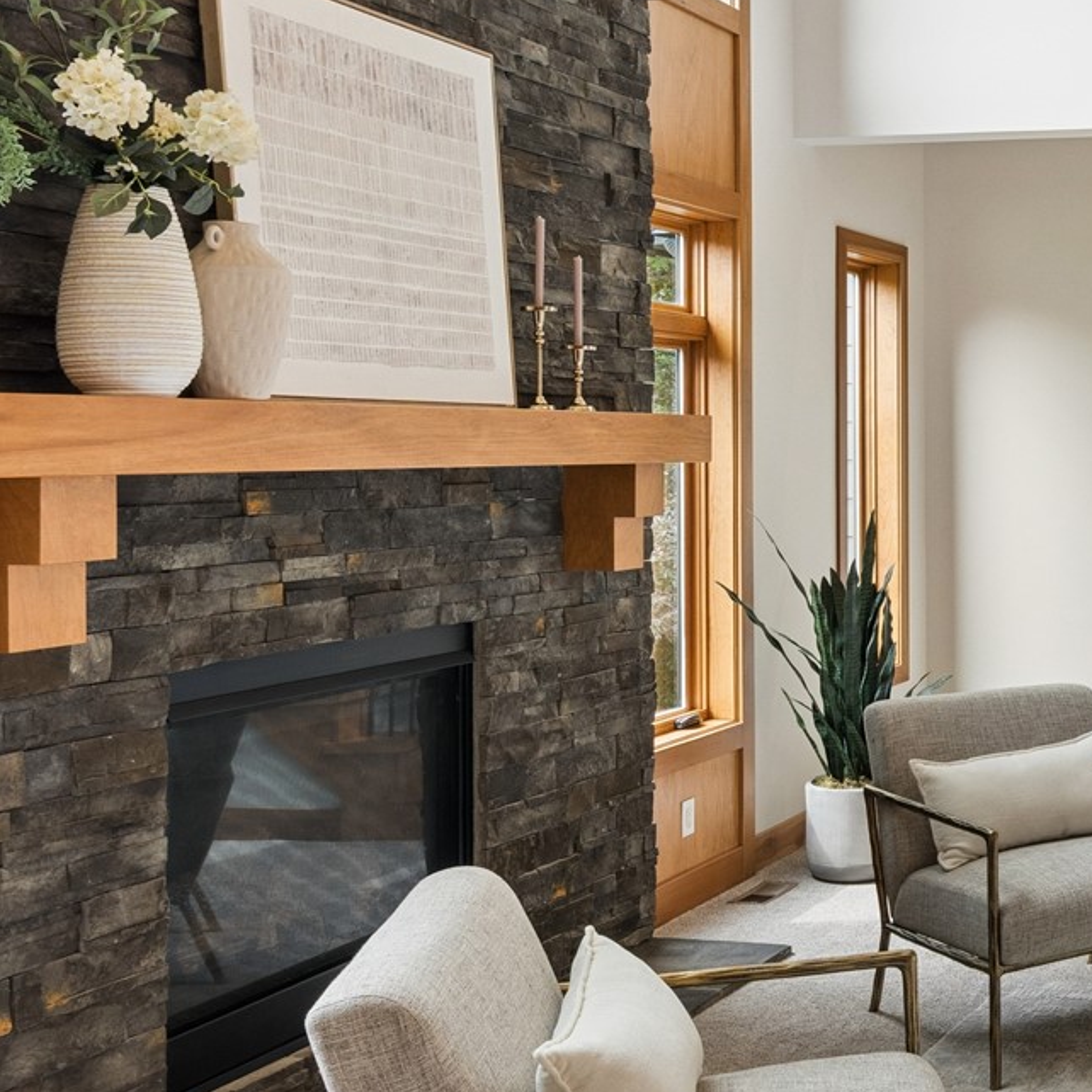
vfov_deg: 36.6
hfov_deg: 30.8
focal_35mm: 46
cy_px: 427
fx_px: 1642
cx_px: 1328
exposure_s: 1/50
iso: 400
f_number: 9
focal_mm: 16
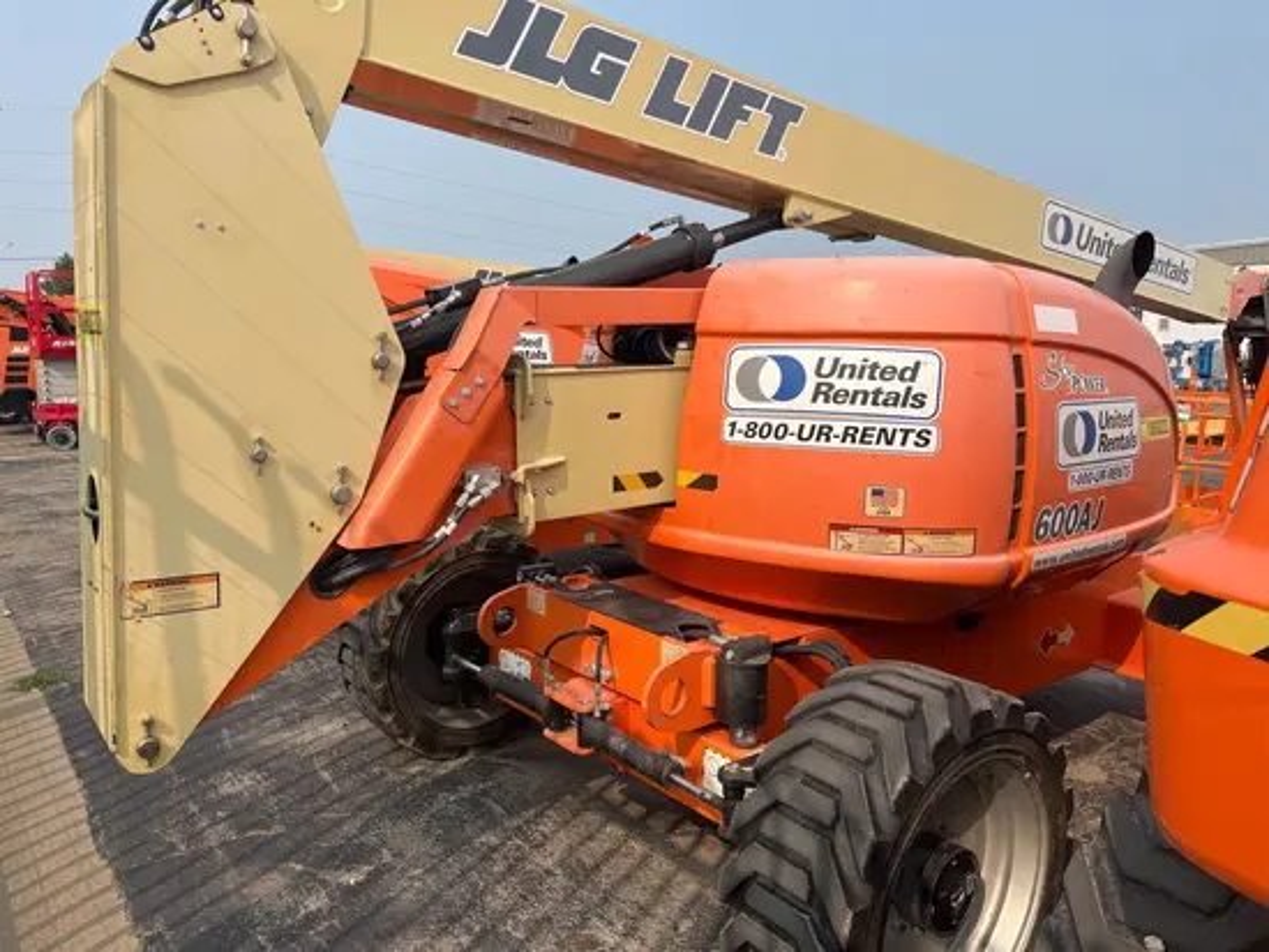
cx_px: 634
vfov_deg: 53.1
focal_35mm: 26
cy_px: 476
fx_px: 954
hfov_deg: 67.3
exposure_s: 1/2825
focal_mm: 5.1
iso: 50
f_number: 1.6
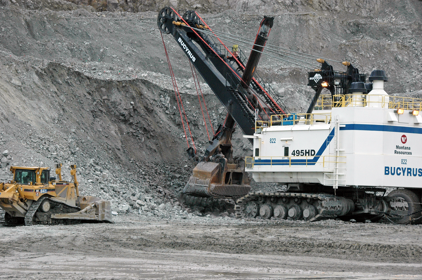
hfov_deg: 18.2
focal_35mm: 112
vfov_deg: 12.2
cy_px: 140
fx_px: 1318
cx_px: 211
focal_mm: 75
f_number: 8
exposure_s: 1/200
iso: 400
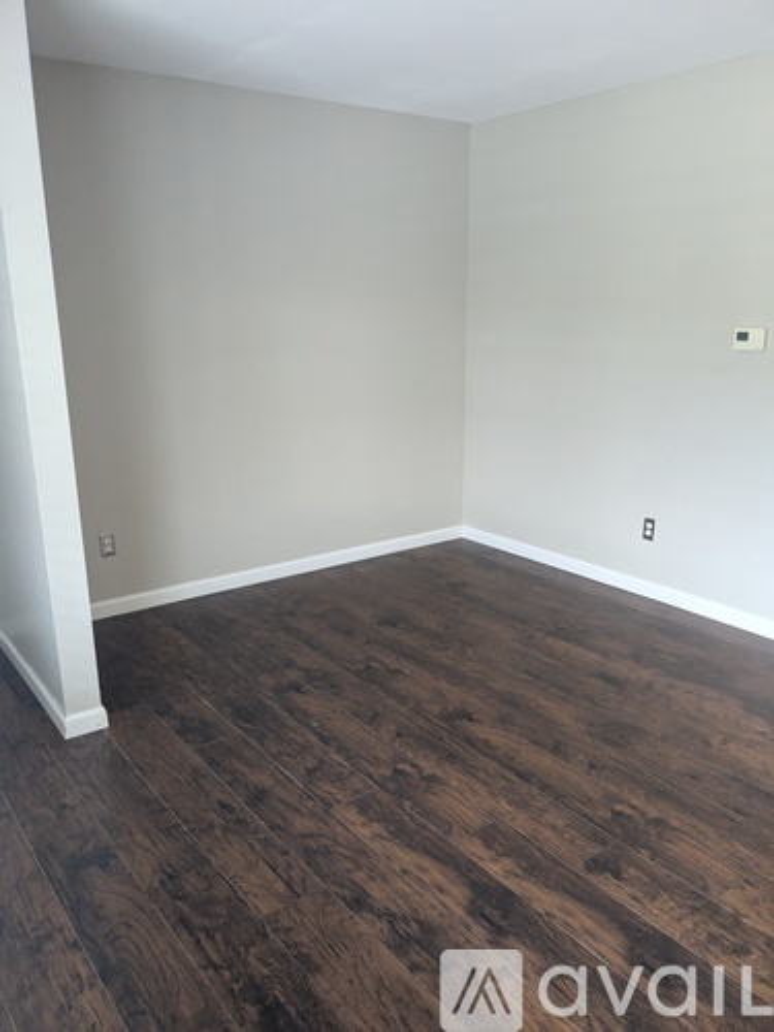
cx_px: 387
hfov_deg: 51.4
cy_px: 516
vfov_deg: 65.3
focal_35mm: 27
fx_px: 805
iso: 545
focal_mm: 4.38
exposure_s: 1/60
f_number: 1.73
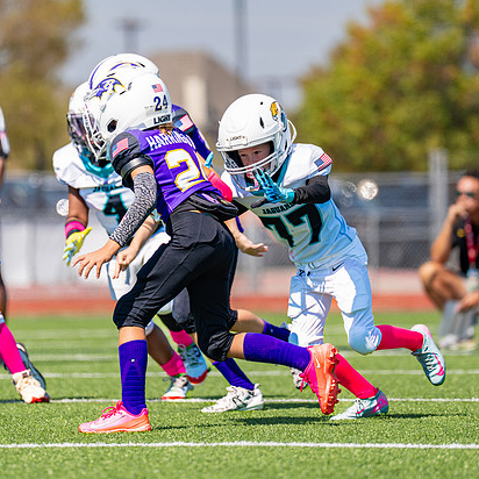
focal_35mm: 357
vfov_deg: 4.9
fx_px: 5589
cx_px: 232
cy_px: 225
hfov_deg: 4.9
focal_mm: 200
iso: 100
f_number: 2.8
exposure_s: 1/2000
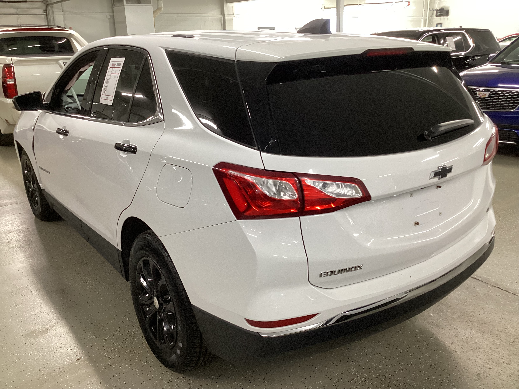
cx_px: 260
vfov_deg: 45.4
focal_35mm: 31
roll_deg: +1.0
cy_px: 194
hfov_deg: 58.4
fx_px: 465
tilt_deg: -18.6
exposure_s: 1/50
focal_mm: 3.3
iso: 160
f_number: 2.4
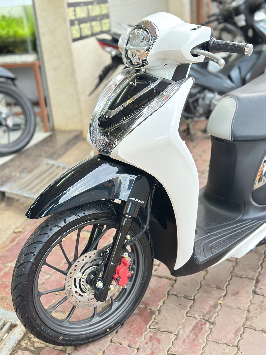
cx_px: 133
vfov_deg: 39.7
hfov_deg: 30.3
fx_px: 492
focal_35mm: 48
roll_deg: +5.6
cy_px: 178
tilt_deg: -18.5
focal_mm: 6.86
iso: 250
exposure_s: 1/60
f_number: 1.78
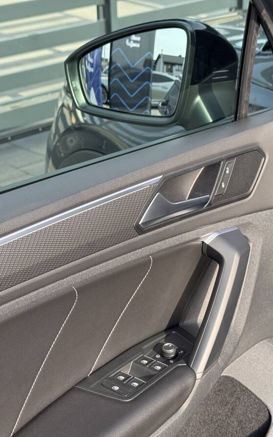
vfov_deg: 30.2
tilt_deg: -24.6
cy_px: 218
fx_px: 810
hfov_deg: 19.1
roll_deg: +1.4
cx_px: 153
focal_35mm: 68
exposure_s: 1/664
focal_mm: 6.76
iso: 64
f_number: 1.78
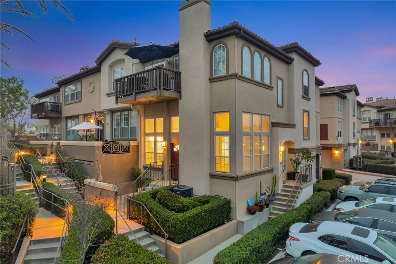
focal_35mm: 22
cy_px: 132
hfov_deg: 78.6
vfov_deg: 57.2
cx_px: 198
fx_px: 242
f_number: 2.8
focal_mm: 8.38
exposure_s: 1/13
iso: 440
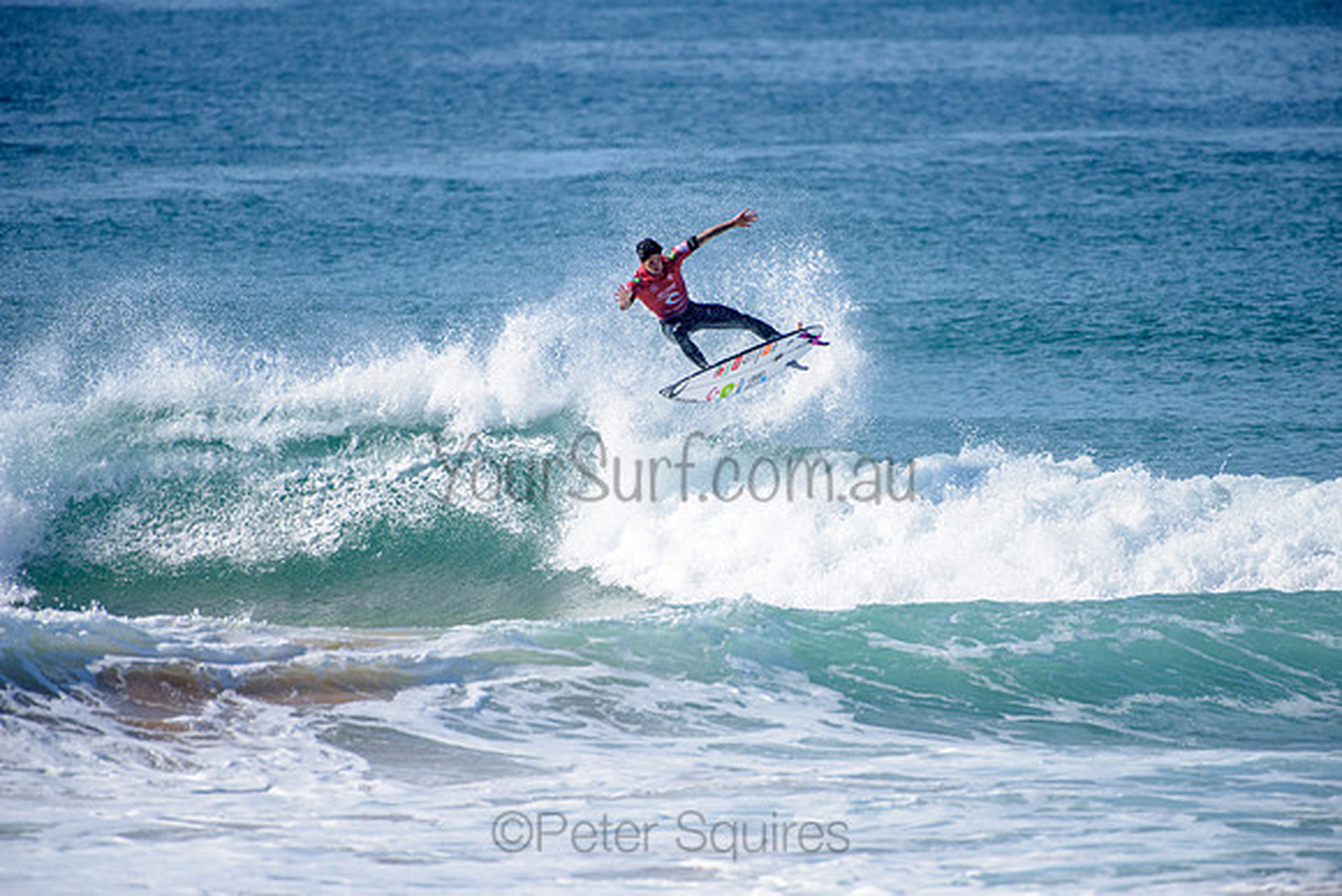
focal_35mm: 500
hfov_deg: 4.1
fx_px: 18642
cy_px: 448
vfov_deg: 2.8
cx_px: 671
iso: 200
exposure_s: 1/2500
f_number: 5.6
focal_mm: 500
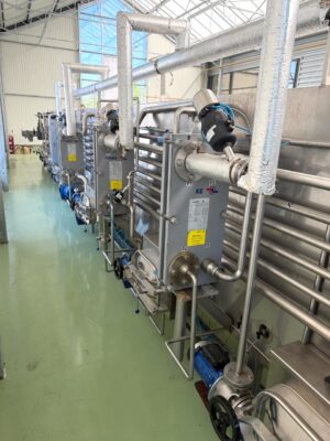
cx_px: 165
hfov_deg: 56.8
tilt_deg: -17.4
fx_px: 305
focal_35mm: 24
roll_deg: -3.1
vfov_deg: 71.6
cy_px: 220
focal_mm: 6.76
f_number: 1.78
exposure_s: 1/435
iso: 100
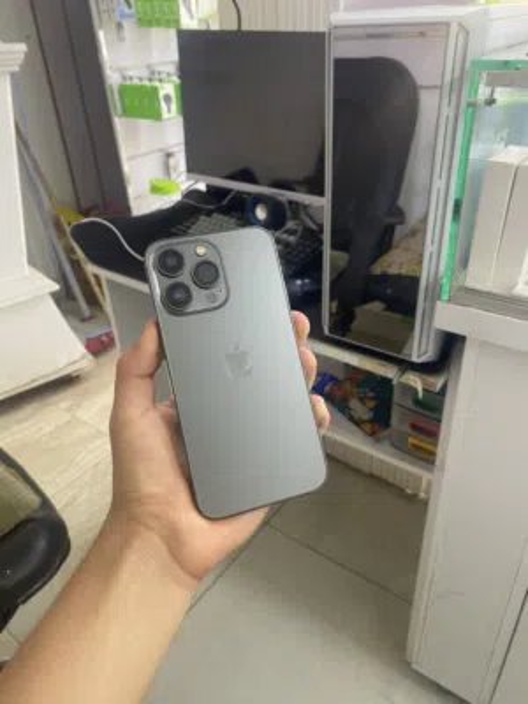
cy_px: 352
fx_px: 529
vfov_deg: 67.3
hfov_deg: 53.1
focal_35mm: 26
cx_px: 264
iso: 125
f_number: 1.8
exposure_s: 1/50
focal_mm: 4.25
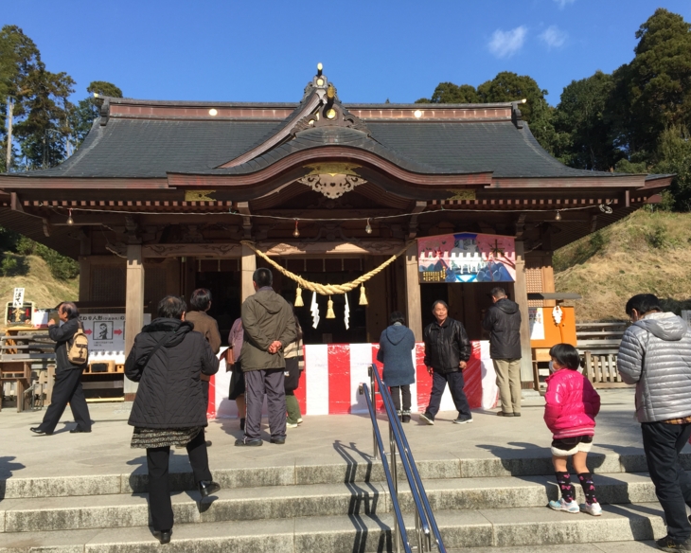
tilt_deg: +10.6
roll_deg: -2.1
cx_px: 358
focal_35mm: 31
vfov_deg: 47.1
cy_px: 278
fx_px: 634
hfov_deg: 57.2
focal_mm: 4.15
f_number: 2.2
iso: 32
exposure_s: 1/1099
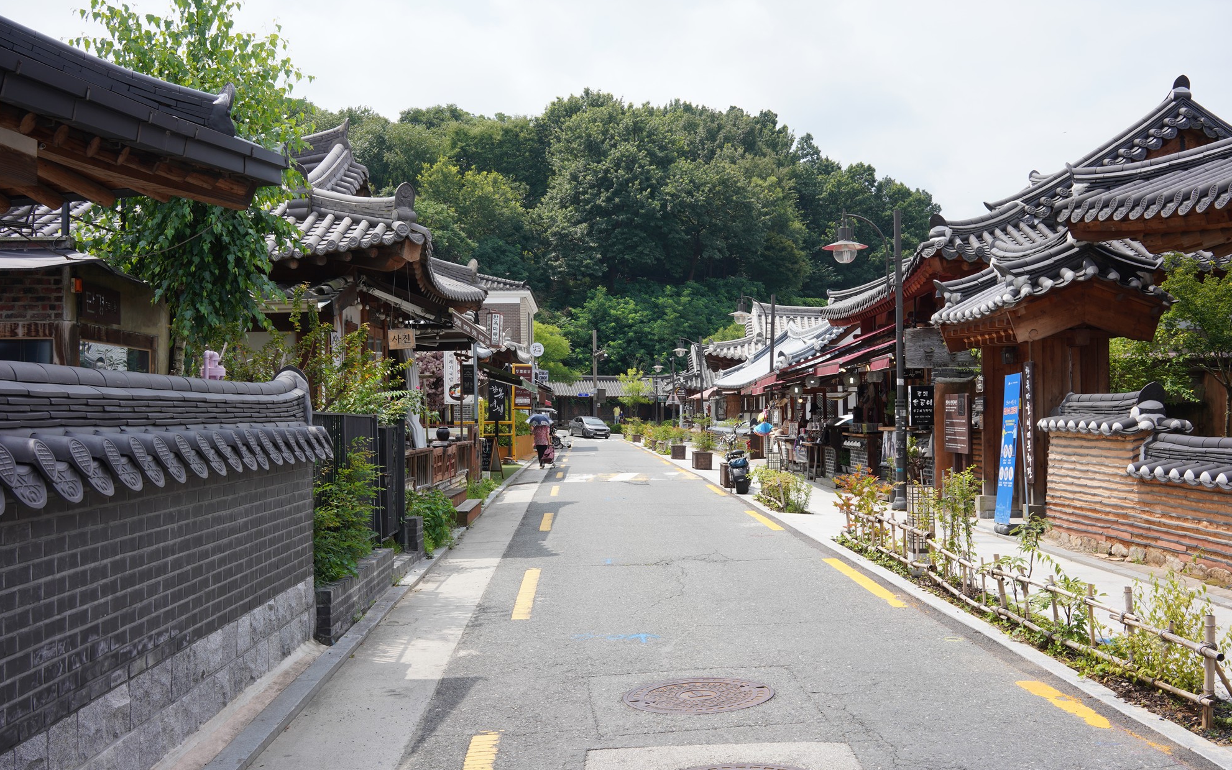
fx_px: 1209
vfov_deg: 35.3
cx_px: 618
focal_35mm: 36
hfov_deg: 54.0
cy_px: 381
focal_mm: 35
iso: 200
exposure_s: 1/100
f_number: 14
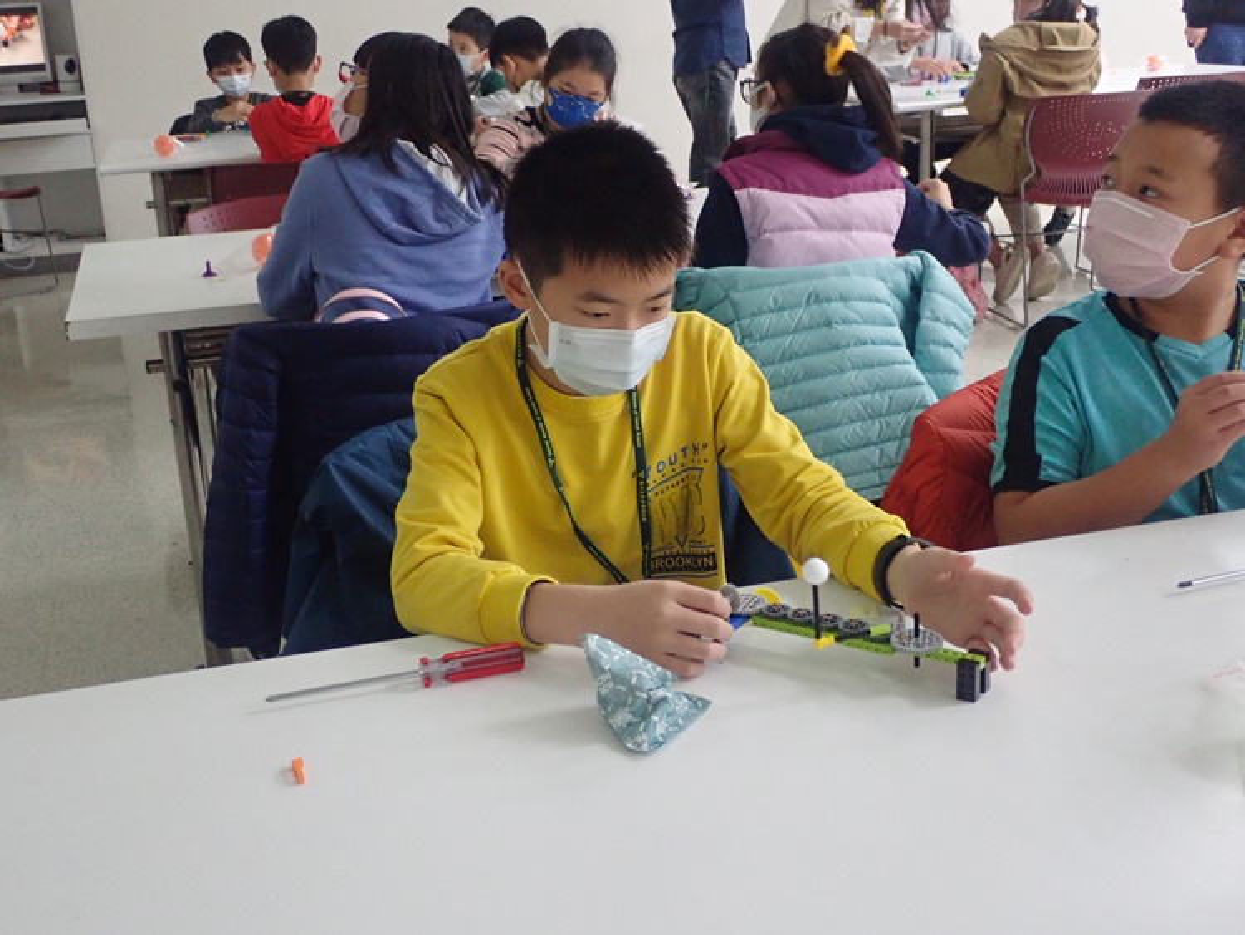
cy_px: 468
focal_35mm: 43
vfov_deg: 33.6
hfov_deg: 43.8
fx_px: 1547
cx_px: 622
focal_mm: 7.86
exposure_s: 1/80
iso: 1000
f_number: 2.9
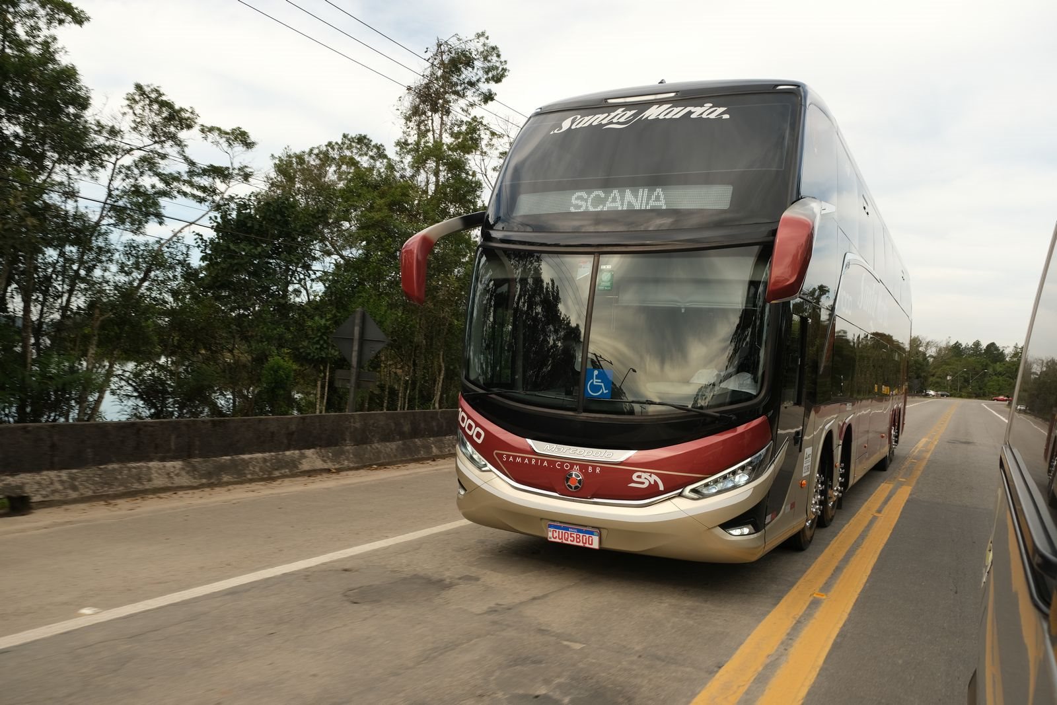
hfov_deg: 67.4
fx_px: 793
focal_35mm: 27
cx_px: 528
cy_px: 352
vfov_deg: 47.9
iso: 160
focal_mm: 18
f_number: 5.6
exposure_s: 1/250
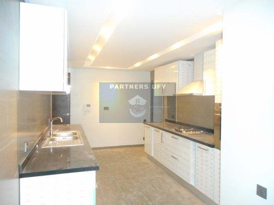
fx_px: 198
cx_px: 137
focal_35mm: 25
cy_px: 102
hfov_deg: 69.4
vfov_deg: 54.9
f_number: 3.7
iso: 1100
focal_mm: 4.5
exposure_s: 1/25
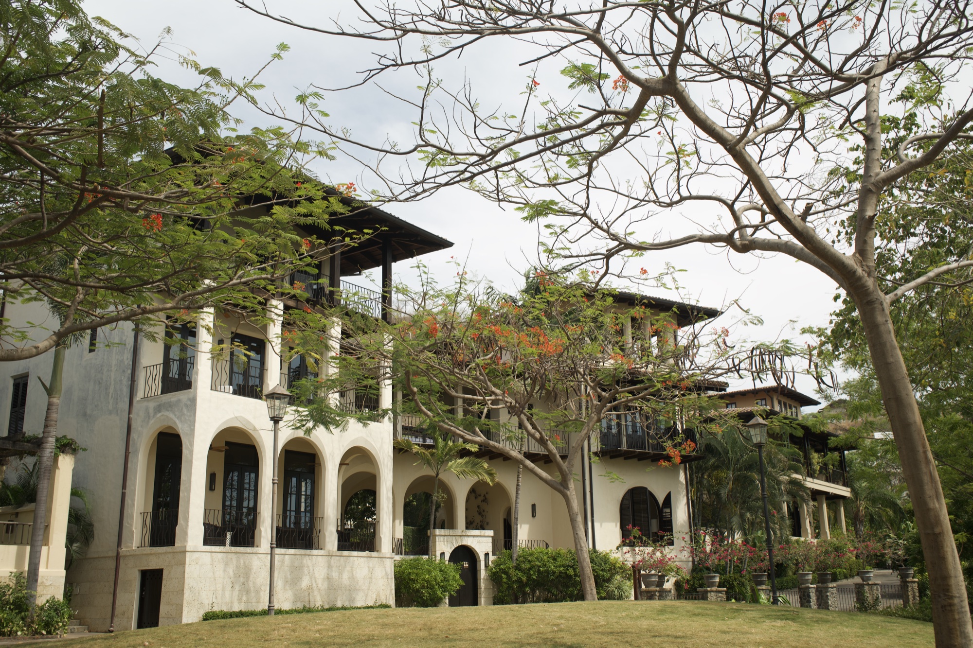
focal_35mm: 34
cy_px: 324
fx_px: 919
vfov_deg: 38.9
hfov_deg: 55.8
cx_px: 486
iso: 50
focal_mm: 34
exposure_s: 1/60
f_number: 5.6
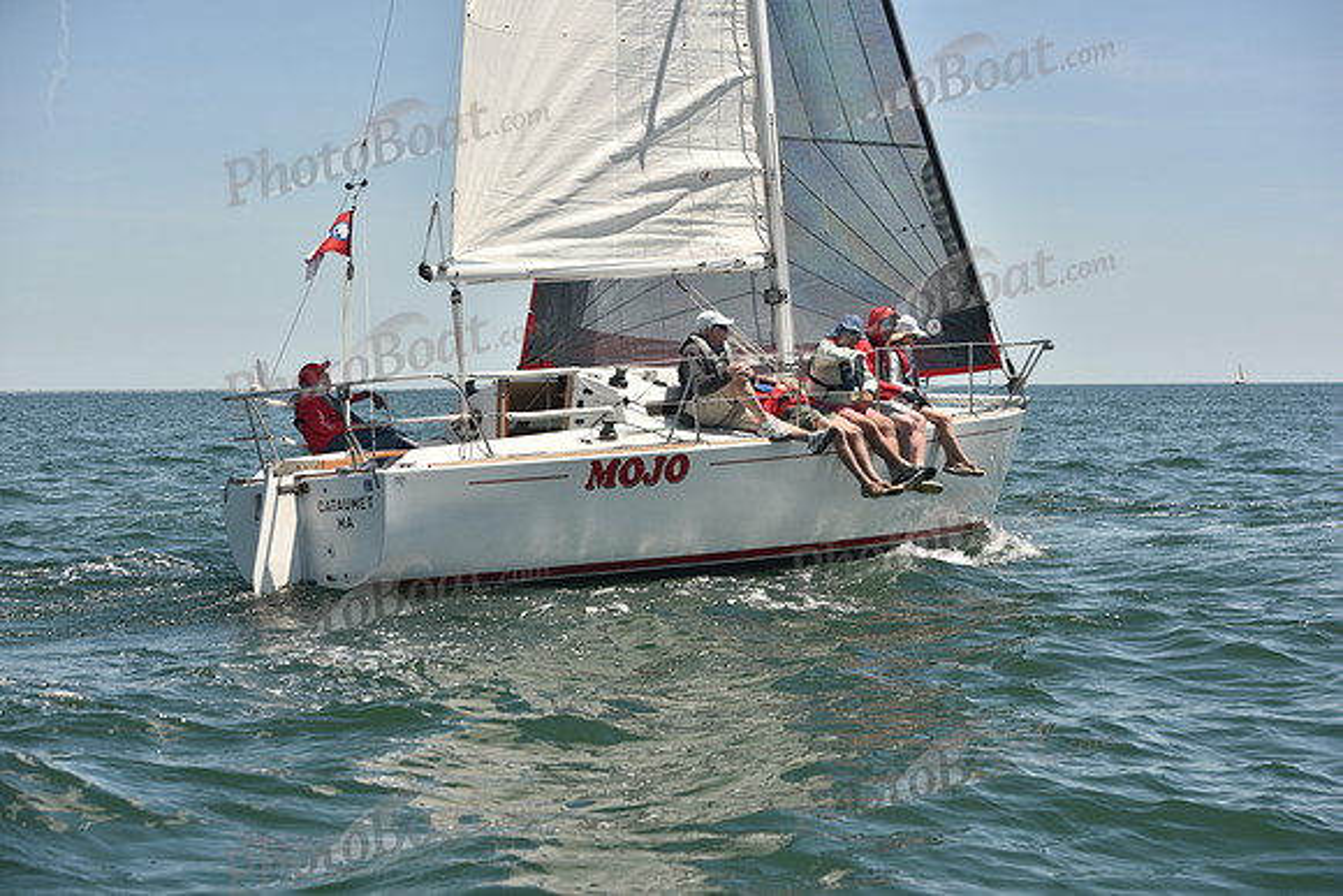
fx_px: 2612
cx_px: 672
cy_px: 448
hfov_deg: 28.8
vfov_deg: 19.5
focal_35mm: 70
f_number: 6.3
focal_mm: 70
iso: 250
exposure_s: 1/800
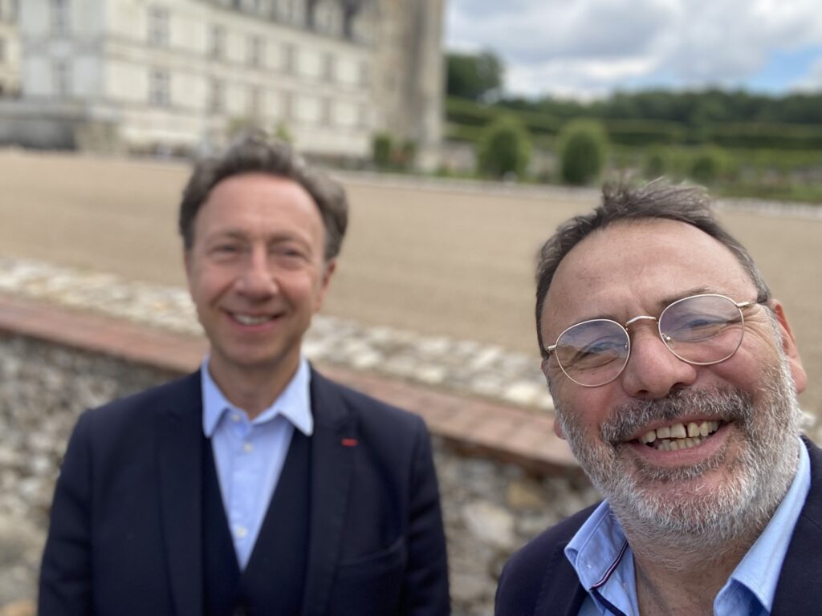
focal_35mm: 30
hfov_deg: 60.0
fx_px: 712
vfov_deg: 46.8
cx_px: 411
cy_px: 308
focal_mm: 2.71
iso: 25
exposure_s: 1/403
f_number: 2.2
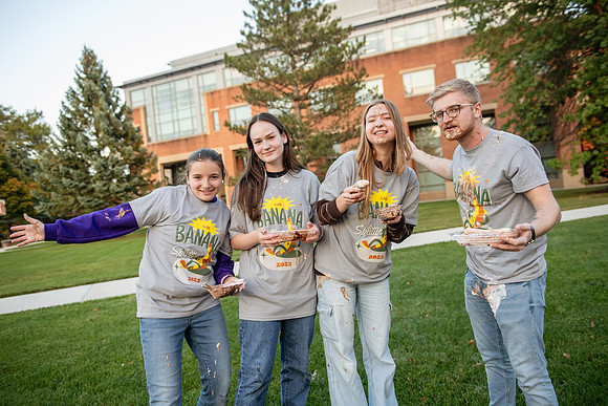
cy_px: 203
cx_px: 304
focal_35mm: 28
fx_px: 473
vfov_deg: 46.4
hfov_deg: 65.5
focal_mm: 28
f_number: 3.2
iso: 800
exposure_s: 1/320
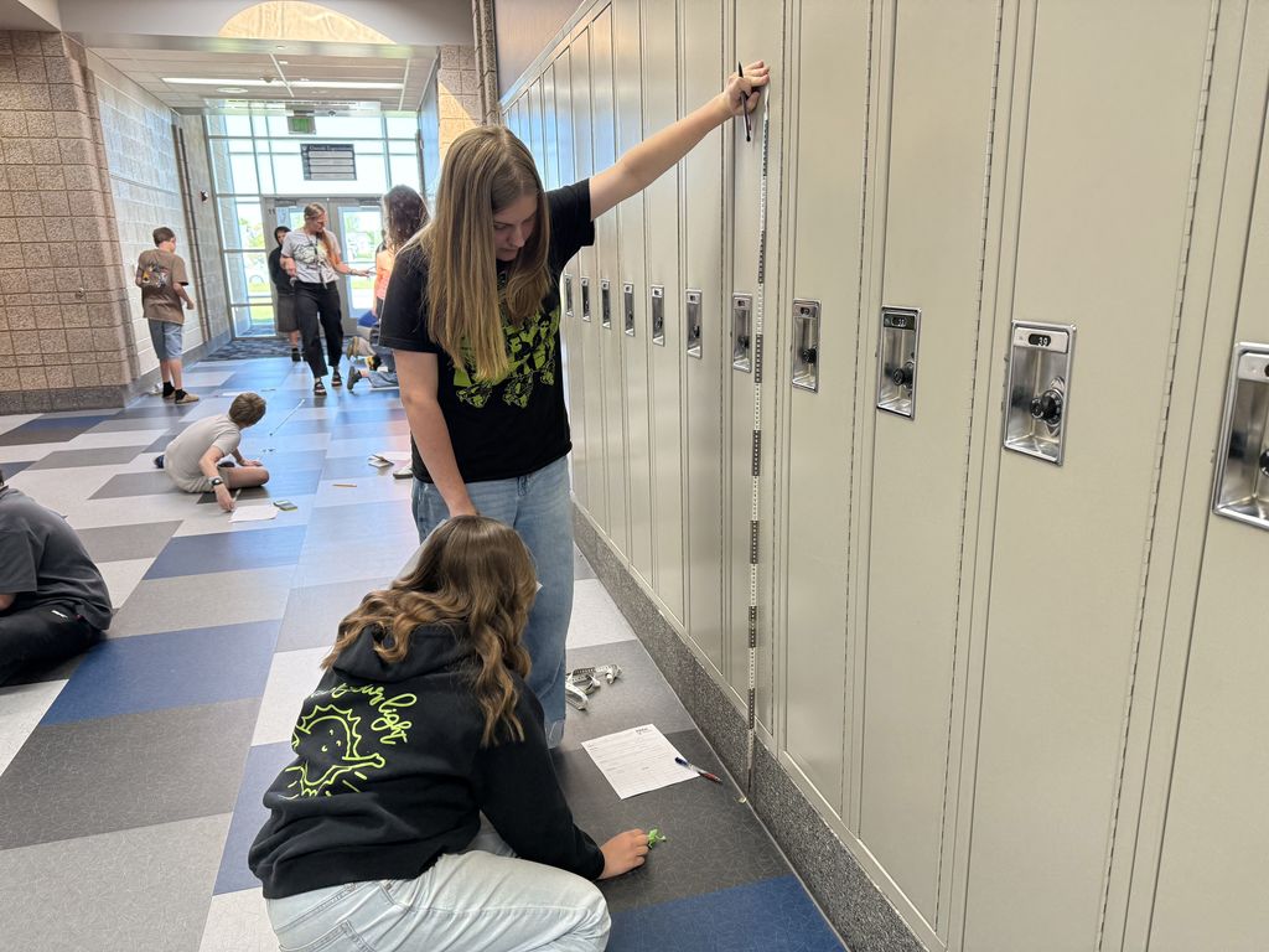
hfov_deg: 71.6
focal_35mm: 24
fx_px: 880
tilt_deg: -13.8
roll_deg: +1.3
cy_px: 476
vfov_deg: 56.8
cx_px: 634
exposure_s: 1/120
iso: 160
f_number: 1.78
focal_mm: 6.76
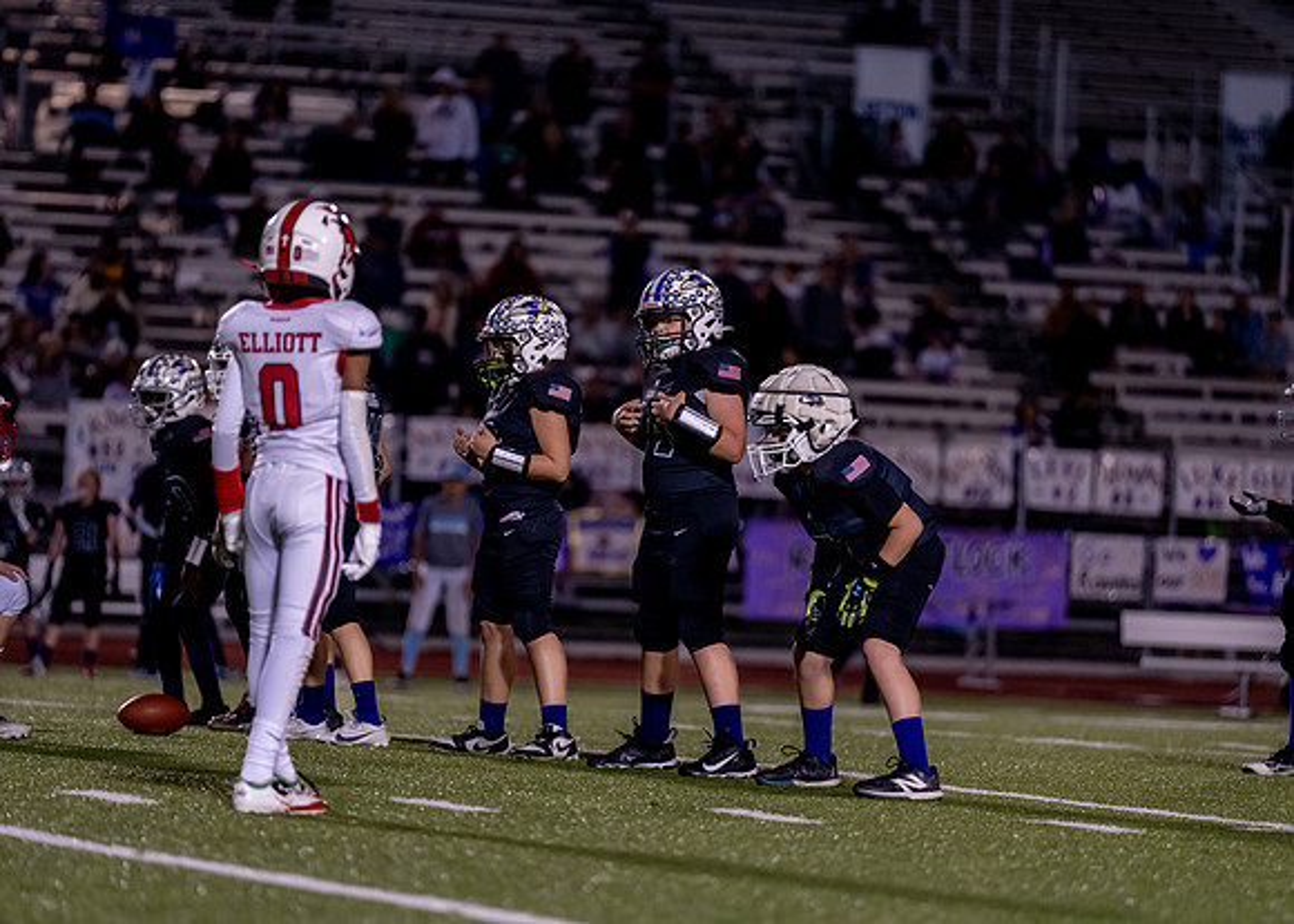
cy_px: 462
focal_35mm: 210
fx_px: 7700
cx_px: 647
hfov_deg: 9.6
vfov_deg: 6.9
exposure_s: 1/1000
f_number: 2.8
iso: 2500
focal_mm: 200
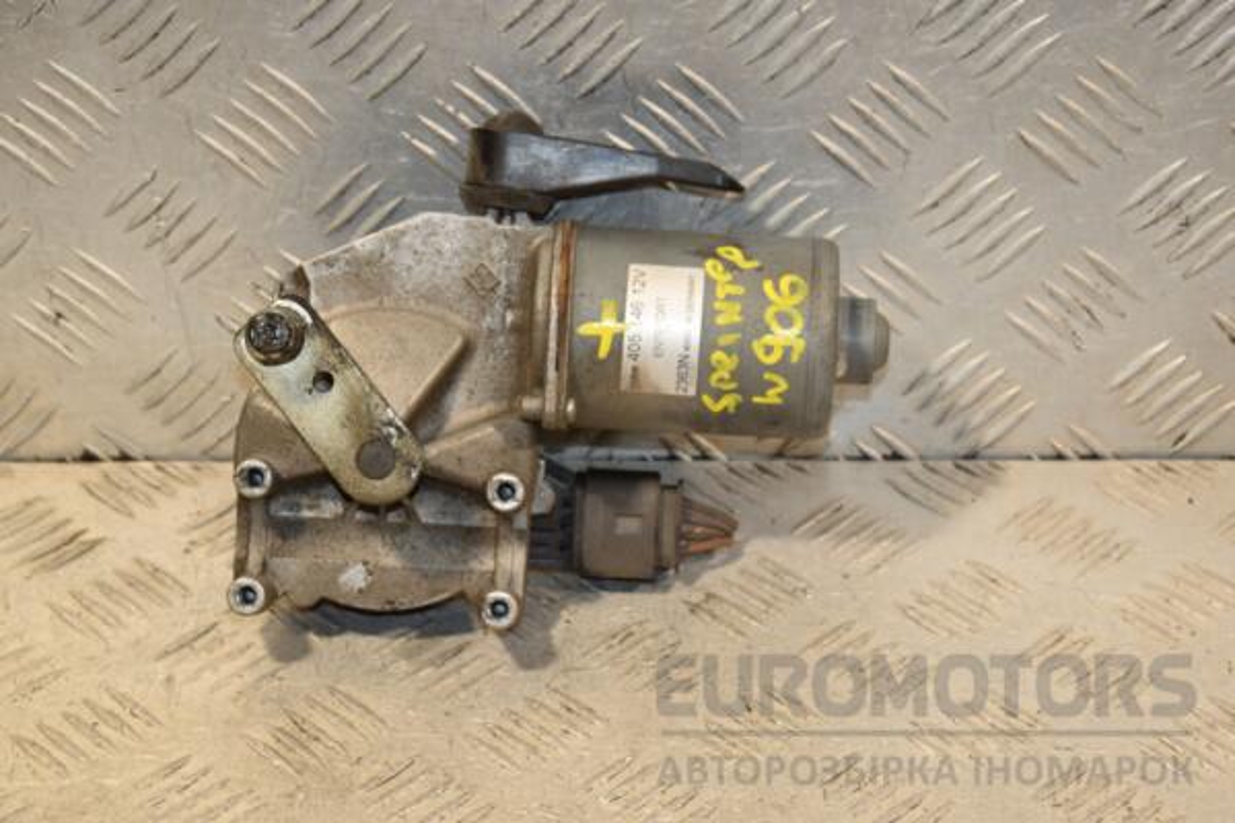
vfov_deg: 13.0
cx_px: 618
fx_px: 3602
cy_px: 412
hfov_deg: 19.5
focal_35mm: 105
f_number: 7.1
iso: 800
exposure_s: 1/200
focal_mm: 70
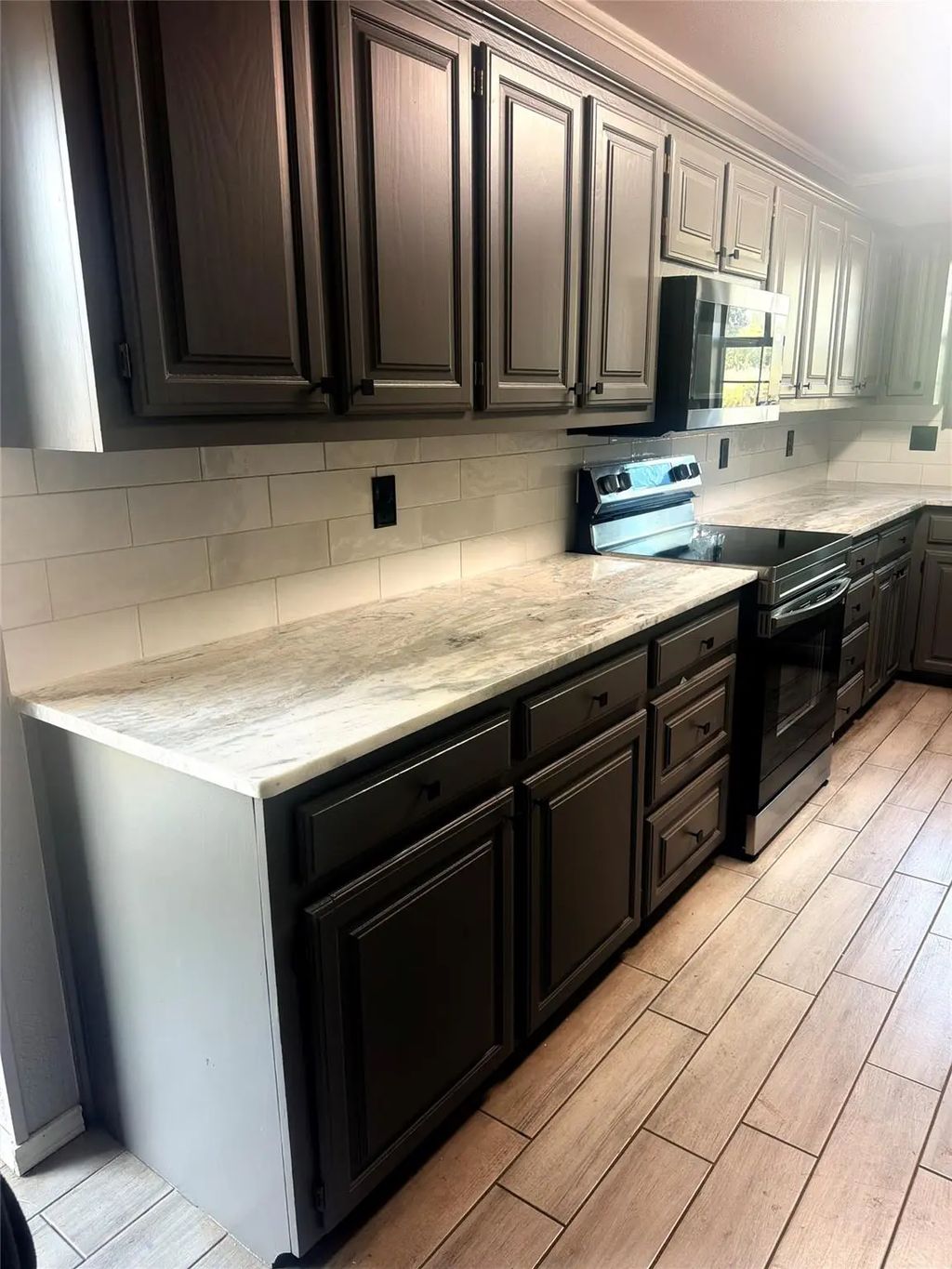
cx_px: 476
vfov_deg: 71.6
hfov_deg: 56.8
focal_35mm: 24
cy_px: 634
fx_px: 880
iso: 125
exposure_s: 1/60
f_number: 1.78
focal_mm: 6.76
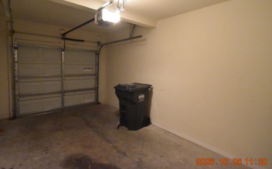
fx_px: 133
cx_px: 137
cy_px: 72
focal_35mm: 18
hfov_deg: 91.1
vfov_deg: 64.6
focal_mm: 10
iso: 11400
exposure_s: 1/60
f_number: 3.5
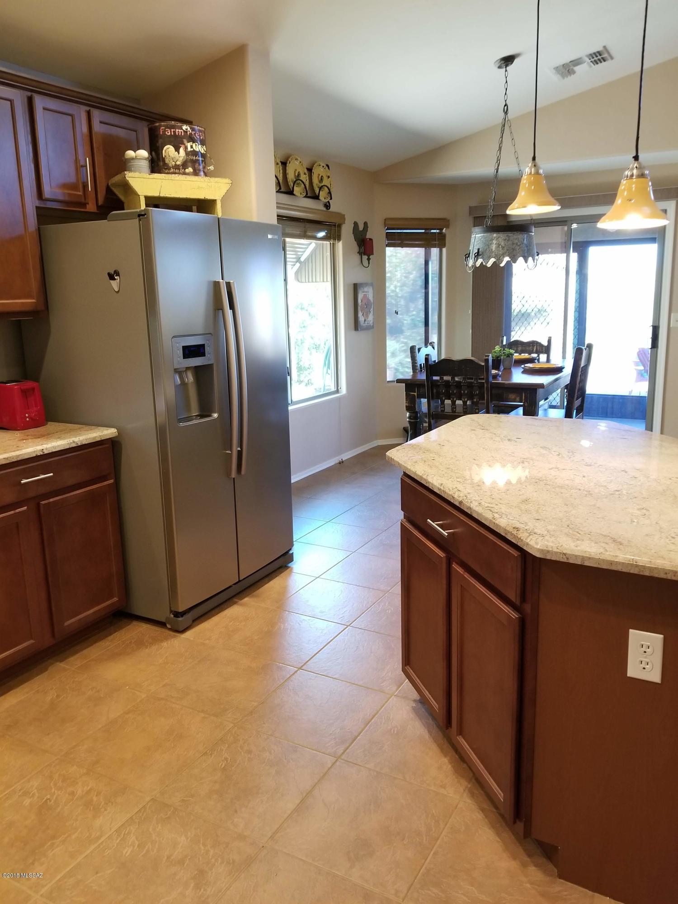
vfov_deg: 67.3
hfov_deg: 53.1
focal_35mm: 26
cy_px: 452
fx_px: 679
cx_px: 339
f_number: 1.7
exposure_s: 1/15
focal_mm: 4.25
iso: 200
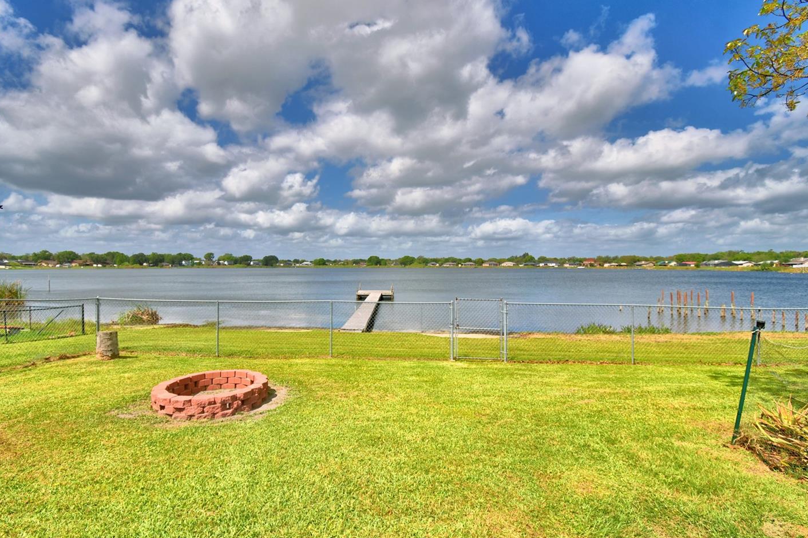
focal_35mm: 17
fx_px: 381
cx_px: 389
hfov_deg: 93.2
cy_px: 268
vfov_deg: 70.4
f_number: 4.5
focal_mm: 10
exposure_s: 1/2000
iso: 100
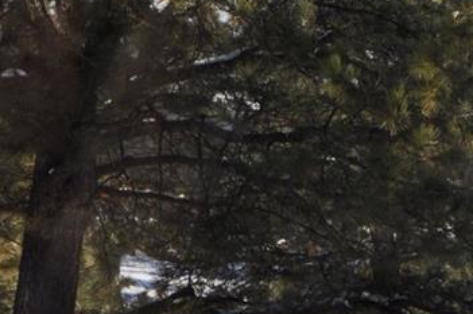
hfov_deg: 11.5
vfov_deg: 8.3
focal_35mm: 164
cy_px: 71
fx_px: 2152
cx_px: 883
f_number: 16
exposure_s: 1/200
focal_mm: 24
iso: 200
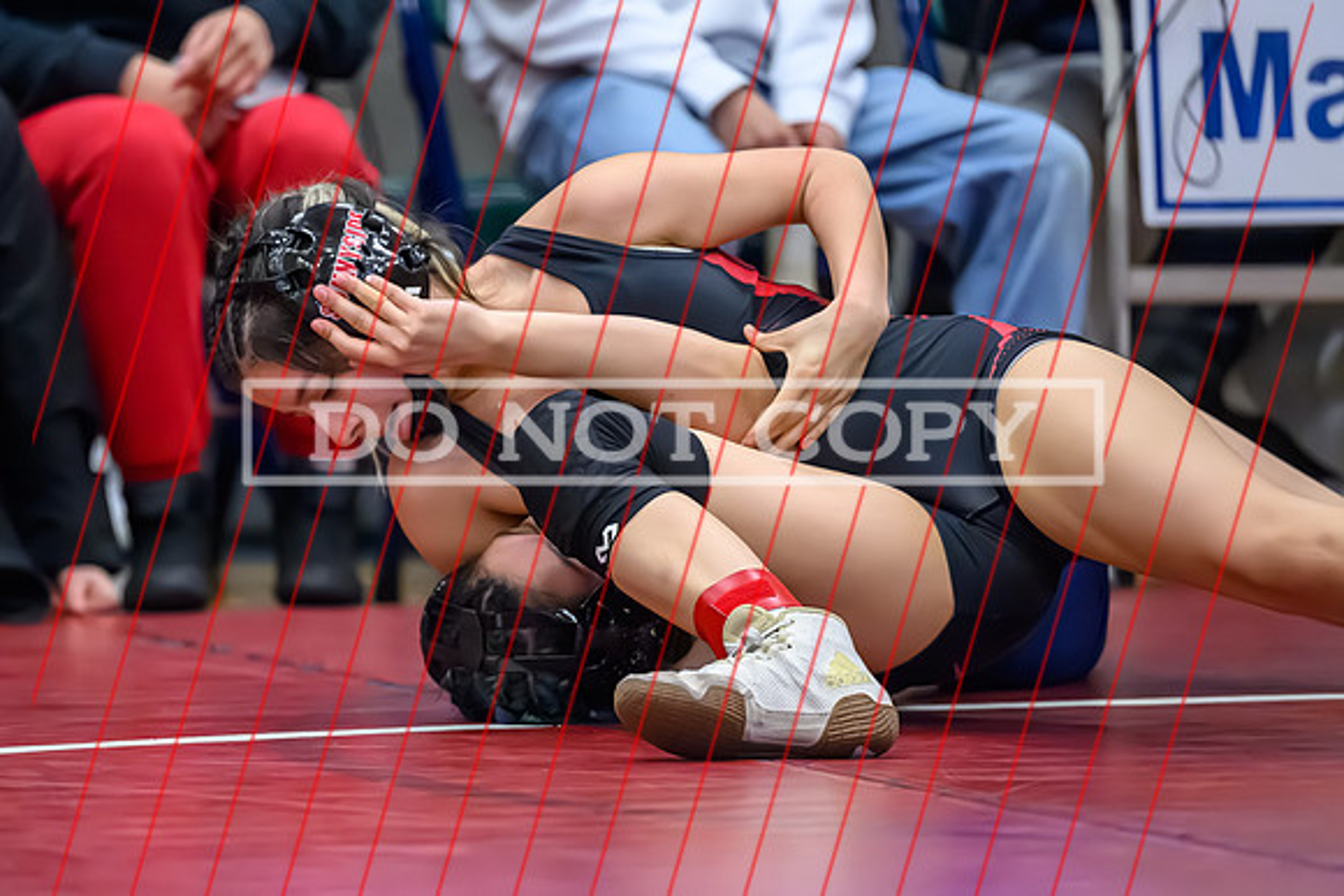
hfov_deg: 7.5
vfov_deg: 5.0
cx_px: 427
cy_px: 525
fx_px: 10253
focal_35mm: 275
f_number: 2.8
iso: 10000
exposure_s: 1/640
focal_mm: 200
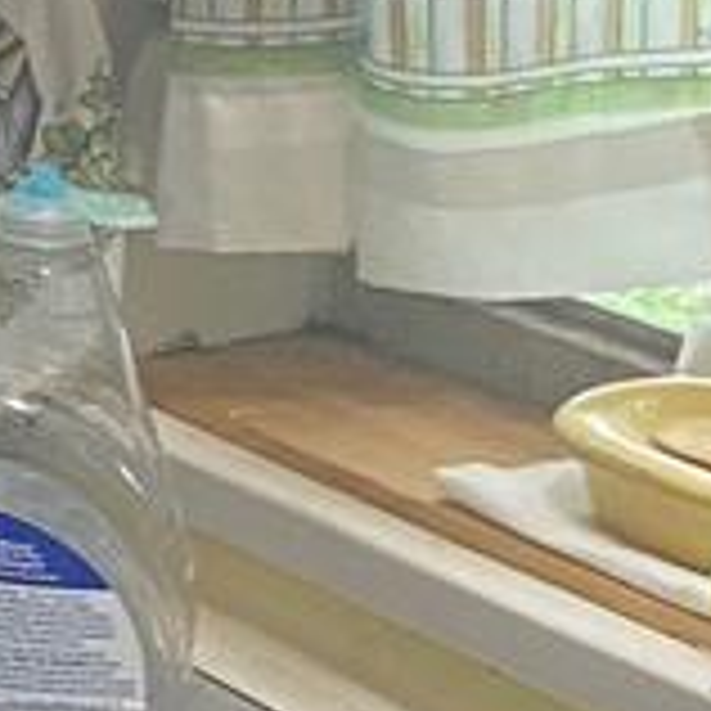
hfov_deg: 6.8
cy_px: 94
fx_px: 4880
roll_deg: +1.6
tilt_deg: -10.7
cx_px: -2002
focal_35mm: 210
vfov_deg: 8.3
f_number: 1.8
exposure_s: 1/60
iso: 500
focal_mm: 4.25
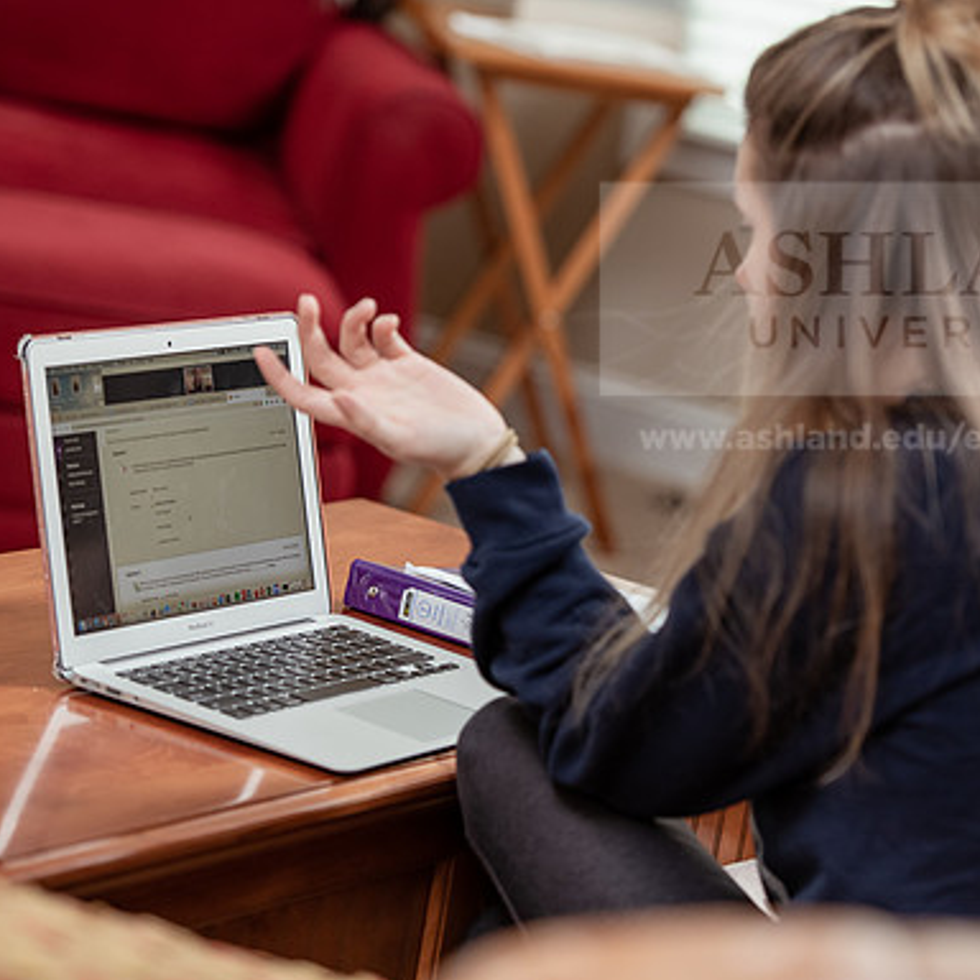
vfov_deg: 11.7
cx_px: 523
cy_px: 491
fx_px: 4772
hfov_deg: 11.7
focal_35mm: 149
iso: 1000
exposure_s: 1/200
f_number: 3.2
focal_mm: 116
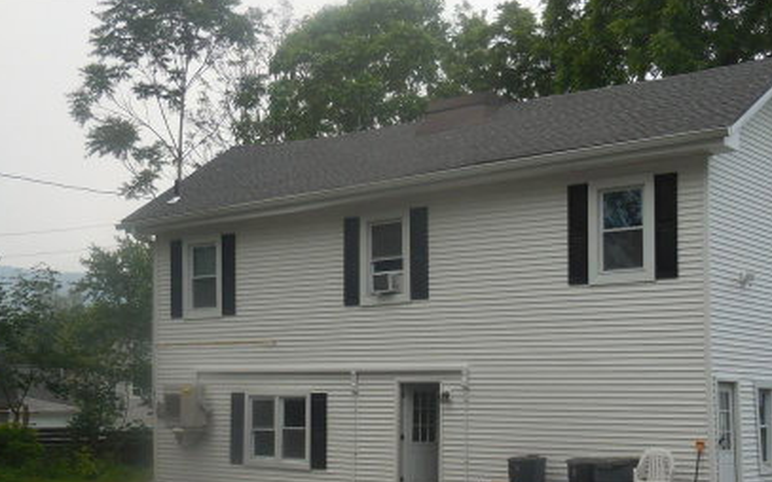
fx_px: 1262
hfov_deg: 33.9
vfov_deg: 21.5
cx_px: 461
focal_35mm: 60
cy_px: 353
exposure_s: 1/800
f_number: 4.2
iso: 125
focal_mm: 8.1
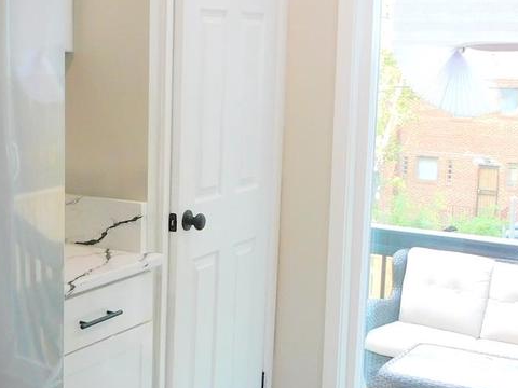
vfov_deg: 21.3
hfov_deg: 27.4
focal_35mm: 69
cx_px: 74
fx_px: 1033
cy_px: 199
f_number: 3
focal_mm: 4
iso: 180
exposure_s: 1/30
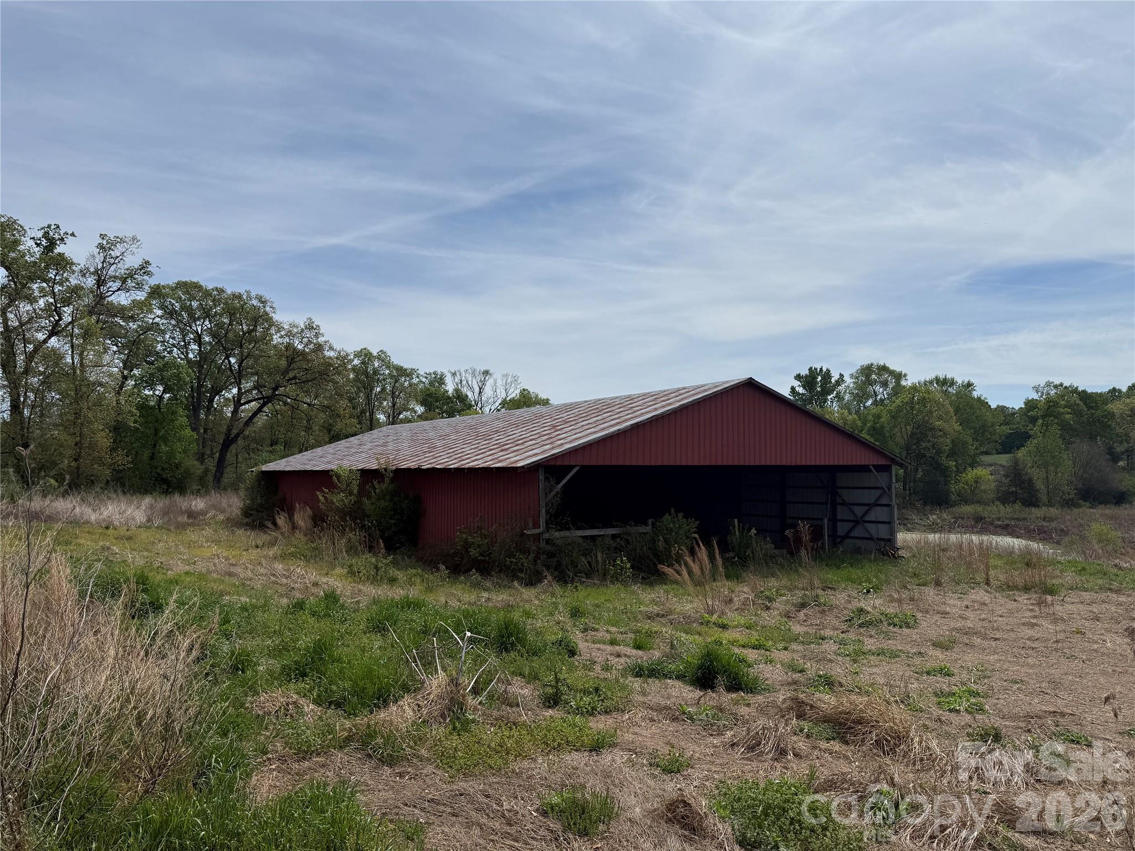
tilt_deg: +3.0
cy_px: 426
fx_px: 787
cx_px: 568
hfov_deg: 71.6
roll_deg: -0.1
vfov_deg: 56.8
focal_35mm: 24
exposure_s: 1/10309
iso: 80
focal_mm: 6.76
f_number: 1.78
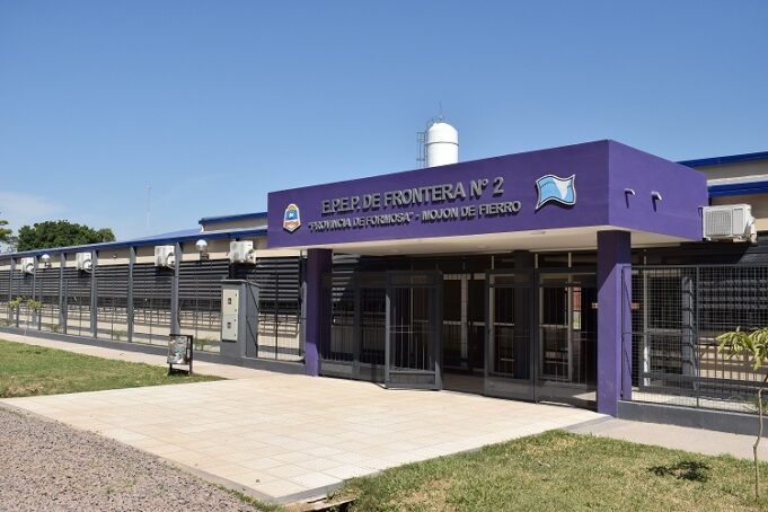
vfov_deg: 40.0
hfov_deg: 57.2
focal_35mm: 33
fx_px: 704
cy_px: 256
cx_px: 384
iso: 800
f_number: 8
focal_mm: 22
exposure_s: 1/3200
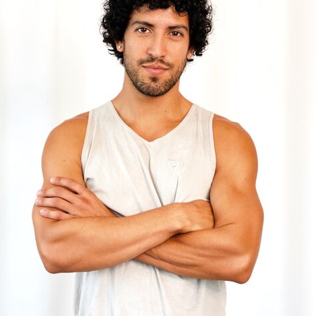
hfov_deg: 27.7
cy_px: 177
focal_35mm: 62
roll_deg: -1.2
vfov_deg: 27.7
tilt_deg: -5.0
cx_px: 158
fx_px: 640
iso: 160
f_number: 2
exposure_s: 1/122
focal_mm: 6
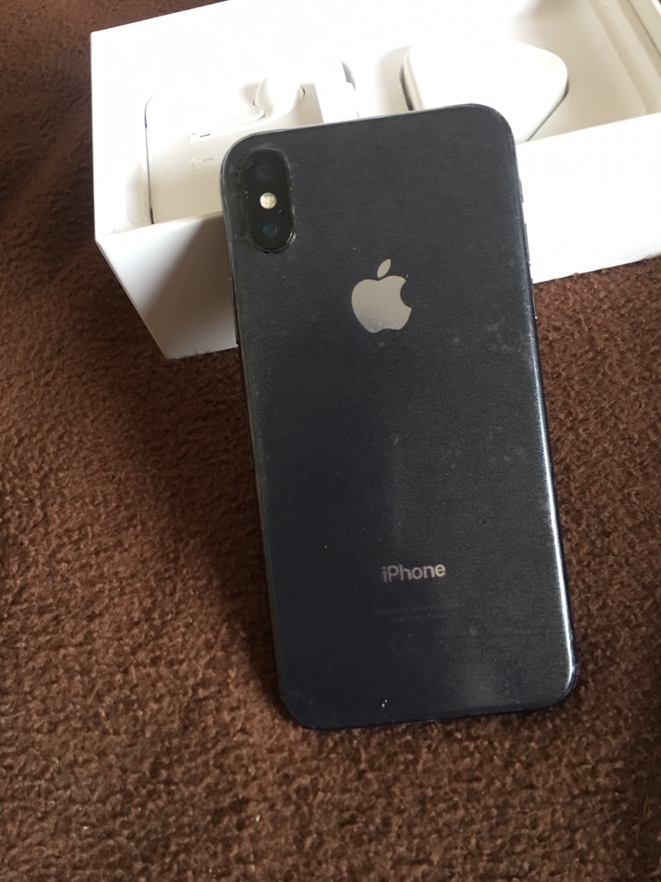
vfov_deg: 61.7
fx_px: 738
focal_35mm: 29
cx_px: 330
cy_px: 441
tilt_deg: -55.2
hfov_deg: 48.2
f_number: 2.2
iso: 80
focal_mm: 4.15
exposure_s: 1/17
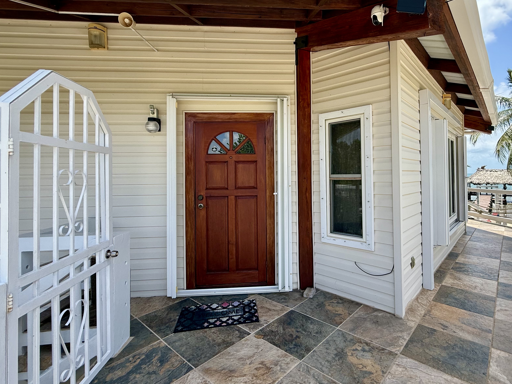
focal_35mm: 18
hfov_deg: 87.1
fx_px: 266
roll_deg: +0.7
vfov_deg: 71.4
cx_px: 295
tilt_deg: +1.8
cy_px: 171
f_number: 2.2
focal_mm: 2.22
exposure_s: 1/820
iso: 50
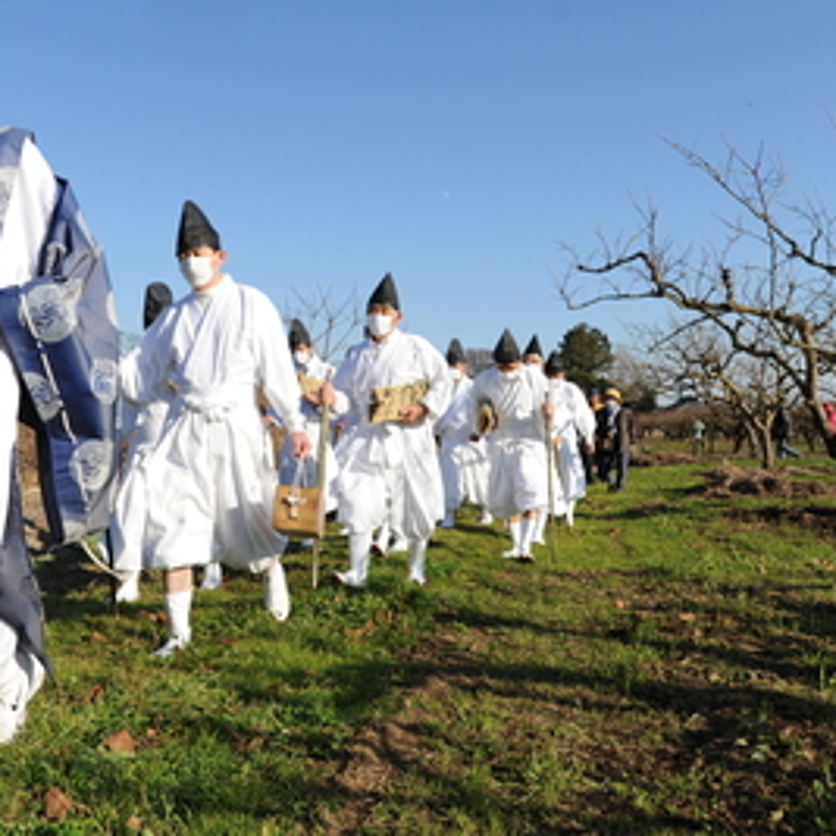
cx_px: 222
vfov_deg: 50.7
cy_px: 326
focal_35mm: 32
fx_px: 874
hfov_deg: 49.3
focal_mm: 17
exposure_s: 1/1250
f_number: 8
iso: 400
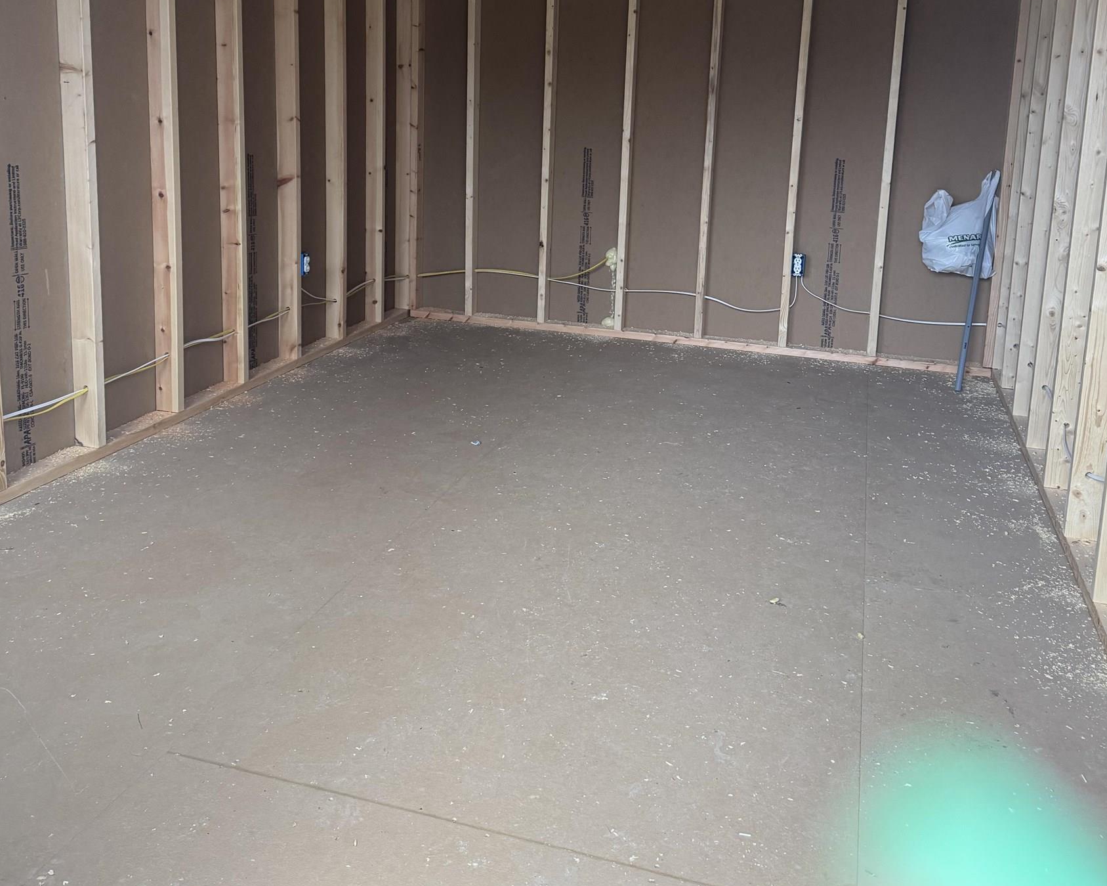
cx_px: 546
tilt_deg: -9.9
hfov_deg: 55.7
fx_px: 1048
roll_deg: -0.5
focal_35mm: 32
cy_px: 273
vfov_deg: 44.9
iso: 200
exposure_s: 1/60
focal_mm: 6.76
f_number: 1.78
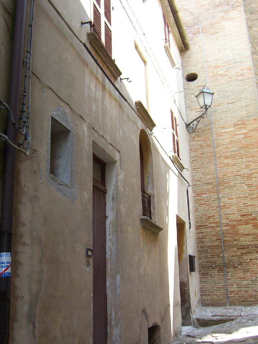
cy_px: 176
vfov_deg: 46.8
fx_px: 398
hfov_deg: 35.9
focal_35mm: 40
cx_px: 122
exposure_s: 1/407
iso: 100
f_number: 2.76
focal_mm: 5.54
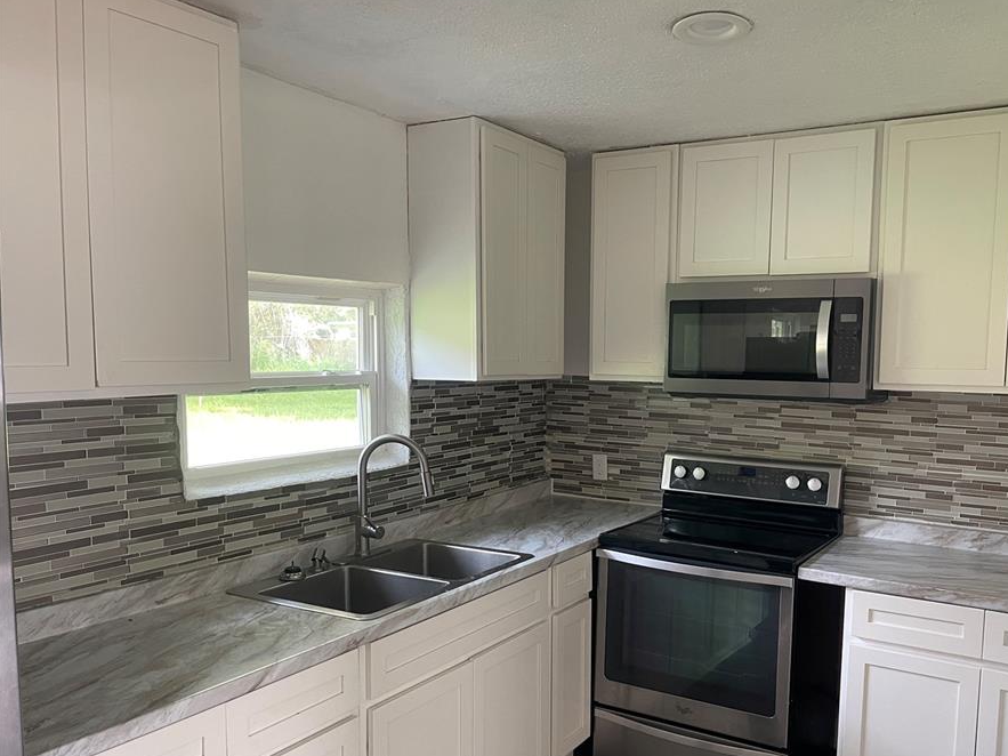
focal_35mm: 29
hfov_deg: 61.3
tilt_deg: -7.5
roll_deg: -1.3
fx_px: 844
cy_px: 426
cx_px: 582
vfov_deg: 48.1
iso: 200
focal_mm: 5.1
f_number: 1.6
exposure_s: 1/60
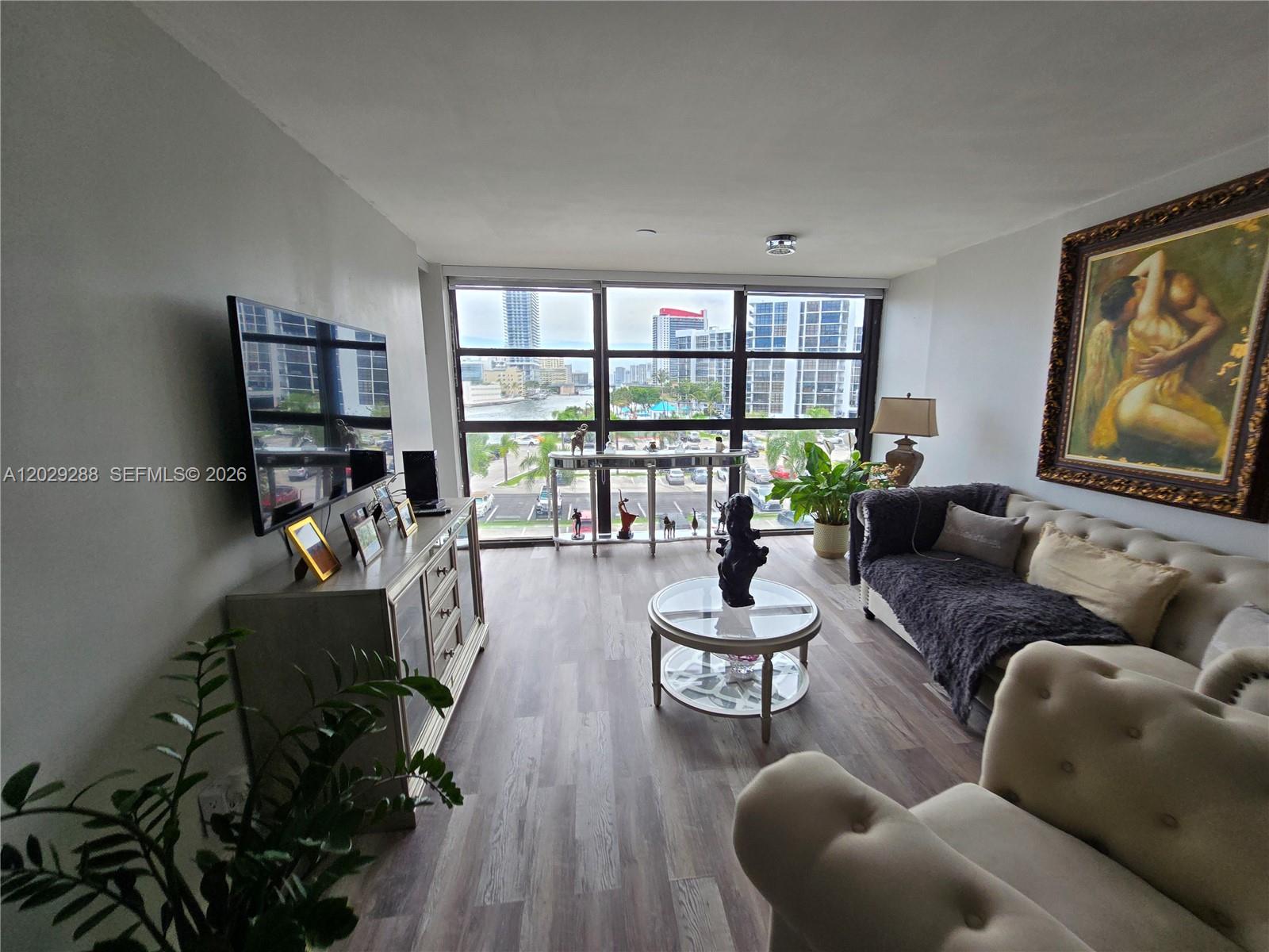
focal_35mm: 13
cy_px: 476
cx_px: 634
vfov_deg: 89.9
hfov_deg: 106.2
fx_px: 477
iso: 50
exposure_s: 1/120
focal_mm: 2.2
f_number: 2.2
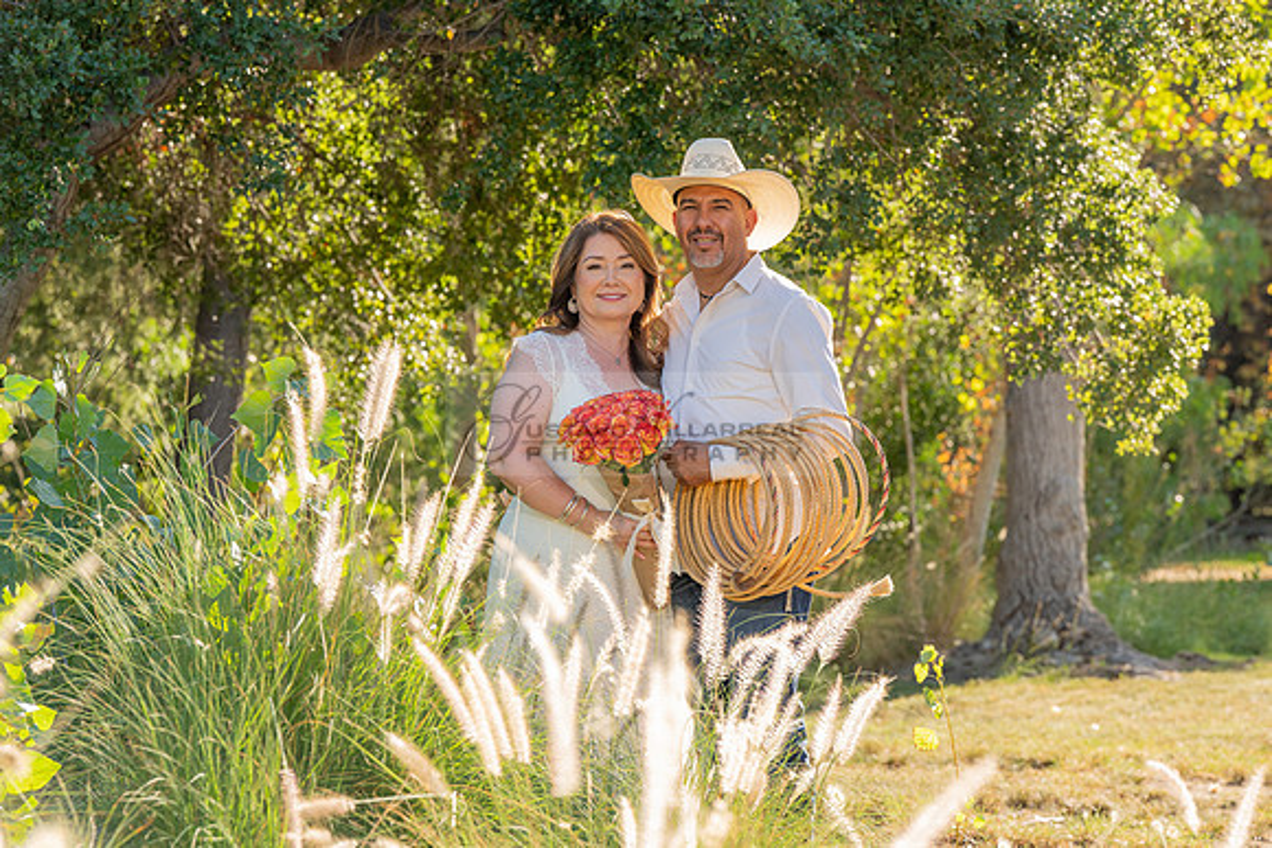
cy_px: 424
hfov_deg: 18.6
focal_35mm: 110
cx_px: 636
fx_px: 3887
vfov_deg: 12.5
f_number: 5.6
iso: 200
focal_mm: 110
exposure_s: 1/200
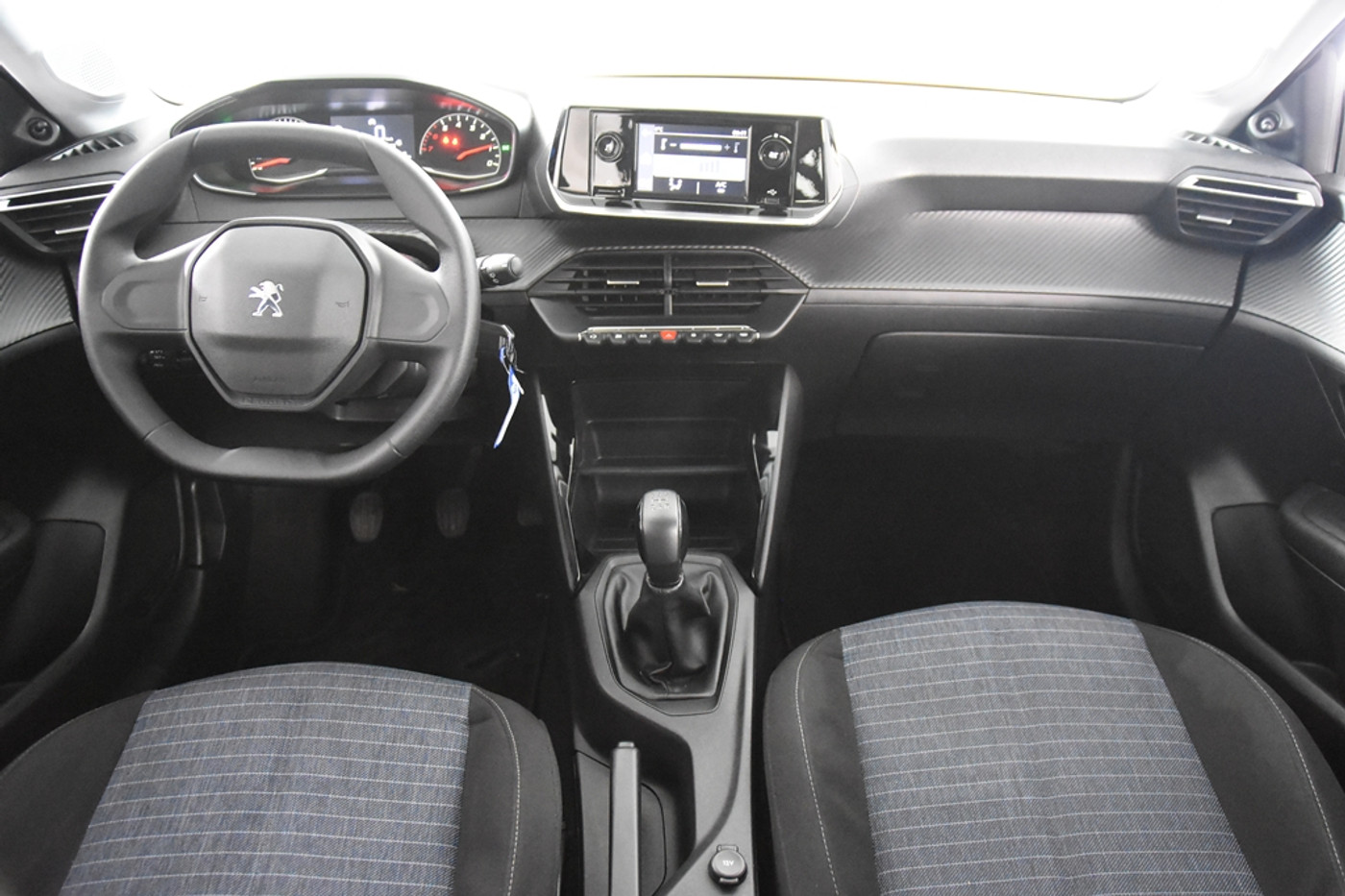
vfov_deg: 43.6
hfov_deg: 61.9
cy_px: 448
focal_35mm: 30
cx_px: 672
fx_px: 1121
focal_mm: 20
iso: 10000
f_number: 2.8
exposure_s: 1/30
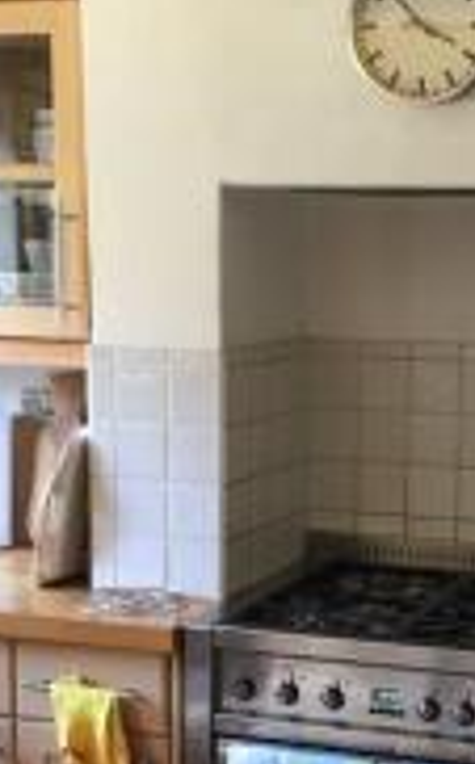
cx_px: 374
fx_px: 1540
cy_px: 556
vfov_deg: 27.6
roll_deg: +0.5
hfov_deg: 17.4
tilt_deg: -12.3
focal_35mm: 74
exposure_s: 1/33
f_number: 2.2
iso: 160
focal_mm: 4.15
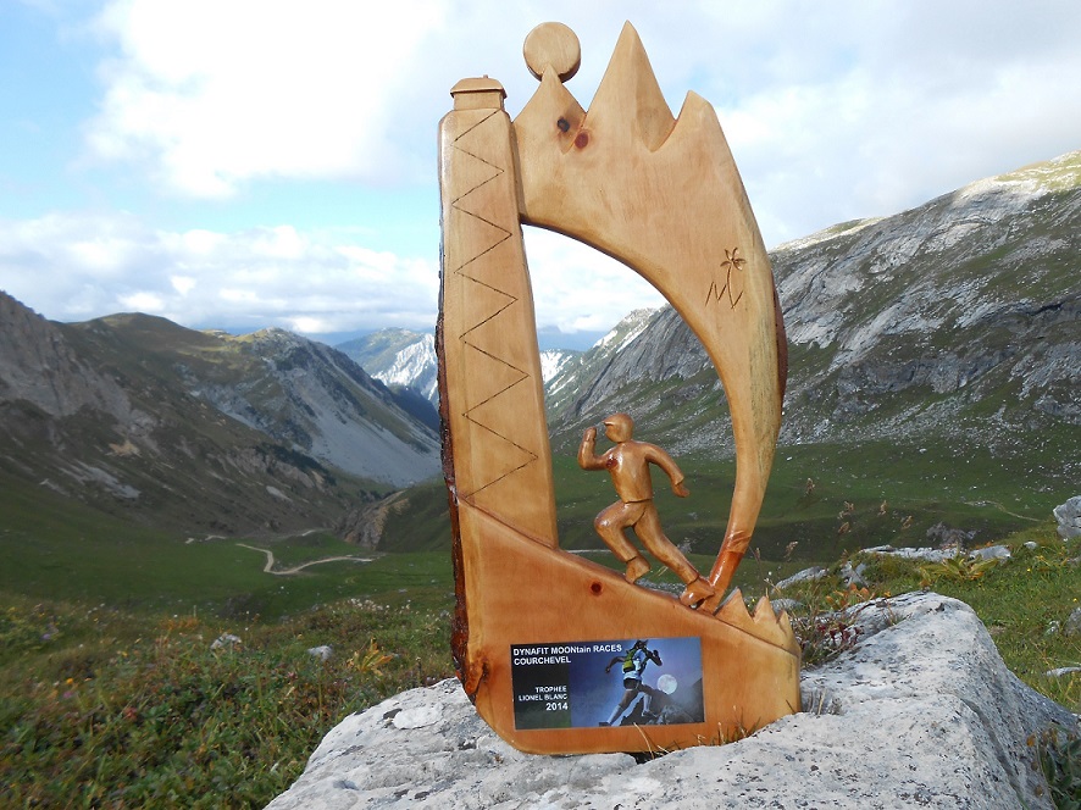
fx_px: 812
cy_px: 405
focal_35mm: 26
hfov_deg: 67.3
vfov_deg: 53.0
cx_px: 540
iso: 100
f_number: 3.5
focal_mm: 4.6
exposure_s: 1/400
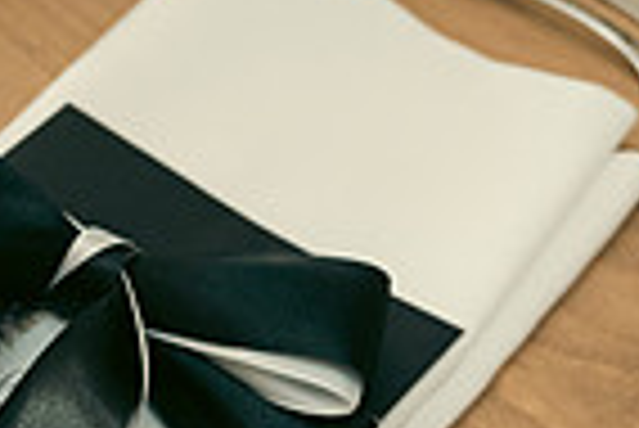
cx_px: 0
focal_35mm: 143
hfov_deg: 14.1
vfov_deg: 9.5
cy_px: 480
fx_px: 2541
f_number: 3.5
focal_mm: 35
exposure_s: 1/200
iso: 2500
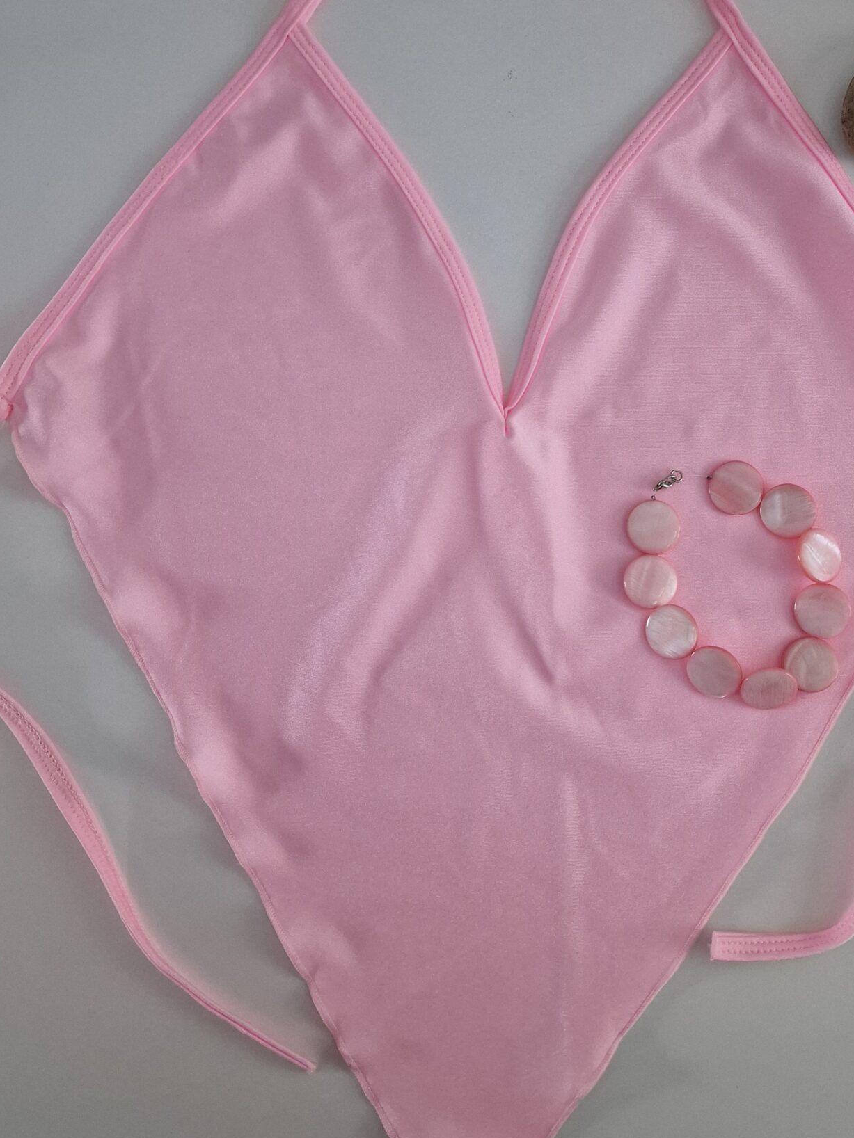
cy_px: 440
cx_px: 539
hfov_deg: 39.4
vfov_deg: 50.9
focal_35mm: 36
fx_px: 1184
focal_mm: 6.4
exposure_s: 1/100
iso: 50
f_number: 1.8
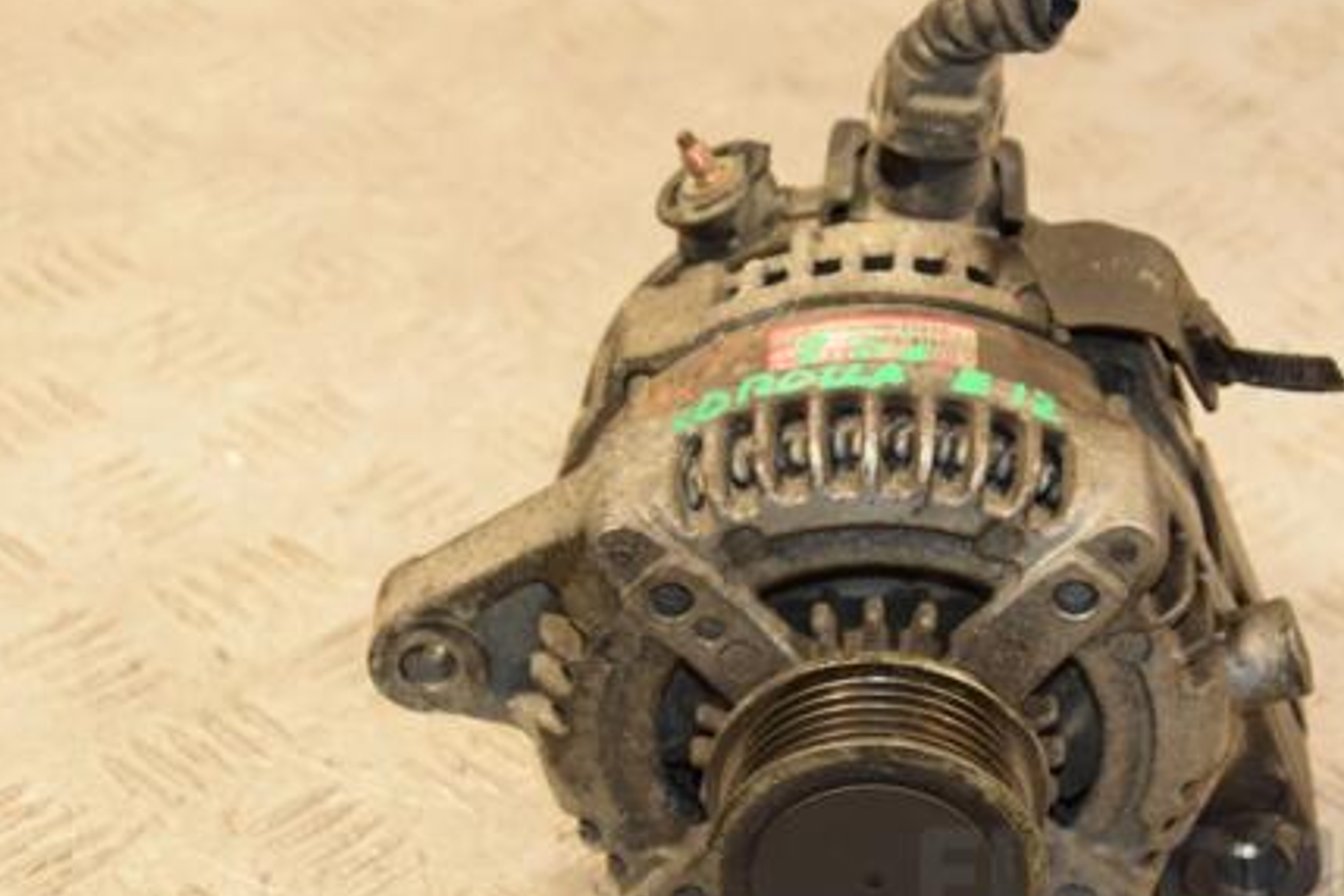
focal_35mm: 109
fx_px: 4069
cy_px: 457
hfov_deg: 18.7
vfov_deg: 12.6
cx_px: 862
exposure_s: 1/160
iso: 800
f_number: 5
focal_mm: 52
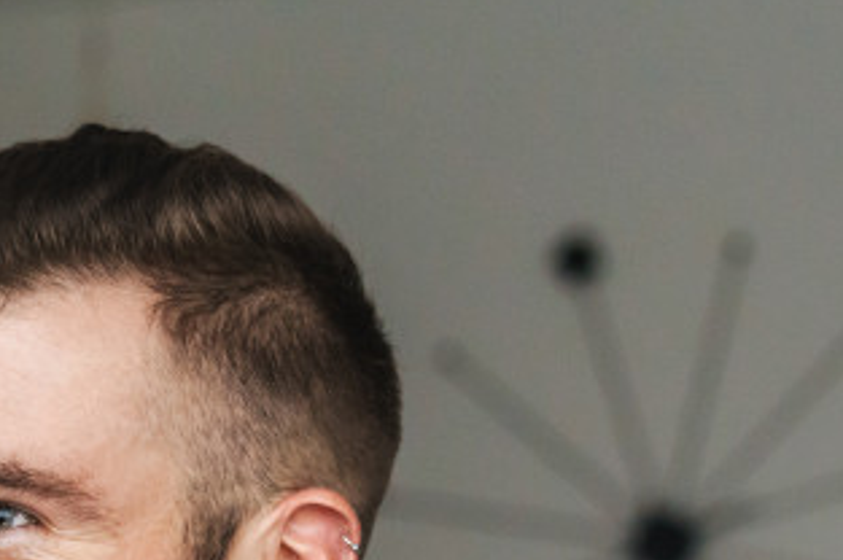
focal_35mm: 192
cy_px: 1018
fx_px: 4491
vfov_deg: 7.0
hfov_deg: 10.6
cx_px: -27
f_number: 3.2
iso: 1600
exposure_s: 1/125
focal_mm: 50
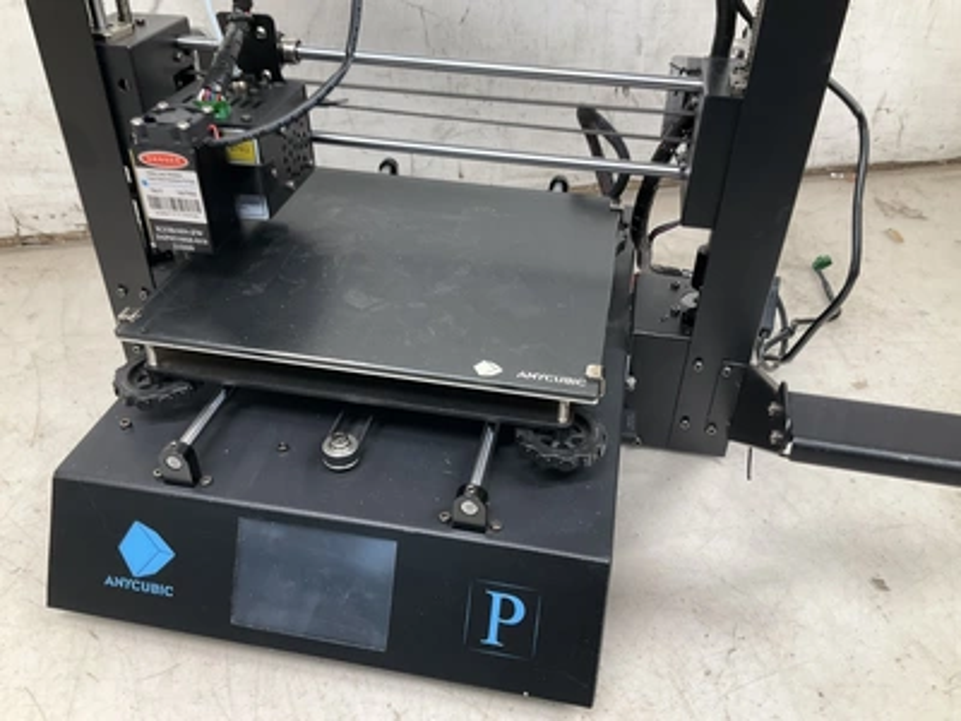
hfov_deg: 61.7
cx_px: 480
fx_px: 805
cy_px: 360
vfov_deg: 48.2
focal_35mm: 29
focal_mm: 3
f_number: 1.8
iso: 64
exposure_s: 1/60
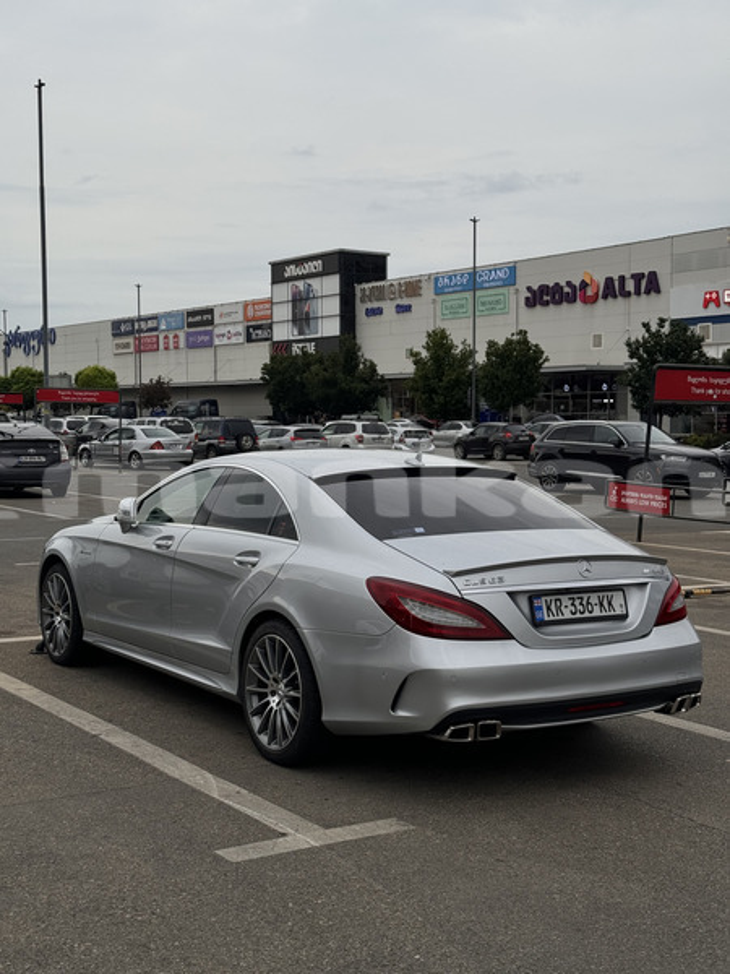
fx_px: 1350
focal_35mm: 48
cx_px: 365
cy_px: 487
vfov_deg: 39.7
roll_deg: -0.2
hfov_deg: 30.3
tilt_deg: -2.9
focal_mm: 6.76
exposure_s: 1/2045
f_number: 1.78
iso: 64
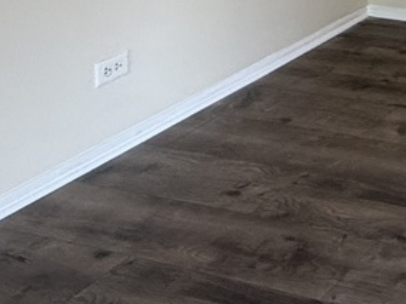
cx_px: 610
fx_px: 833
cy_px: -217
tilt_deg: -2.8
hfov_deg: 22.5
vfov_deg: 17.4
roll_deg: -0.5
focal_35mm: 71
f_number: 2.2
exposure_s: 1/120
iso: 250
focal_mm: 2.22
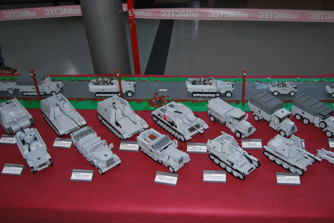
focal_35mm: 33
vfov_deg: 40.1
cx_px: 167
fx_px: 307
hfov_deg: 57.2
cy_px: 112
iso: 200
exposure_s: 1/60
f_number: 3.8
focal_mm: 22
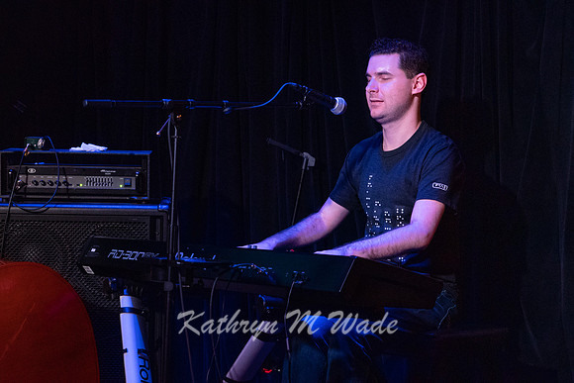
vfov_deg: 12.9
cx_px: 287
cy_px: 192
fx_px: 1690
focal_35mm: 106
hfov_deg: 19.3
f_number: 6.3
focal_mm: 106
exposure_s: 1/80
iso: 10000
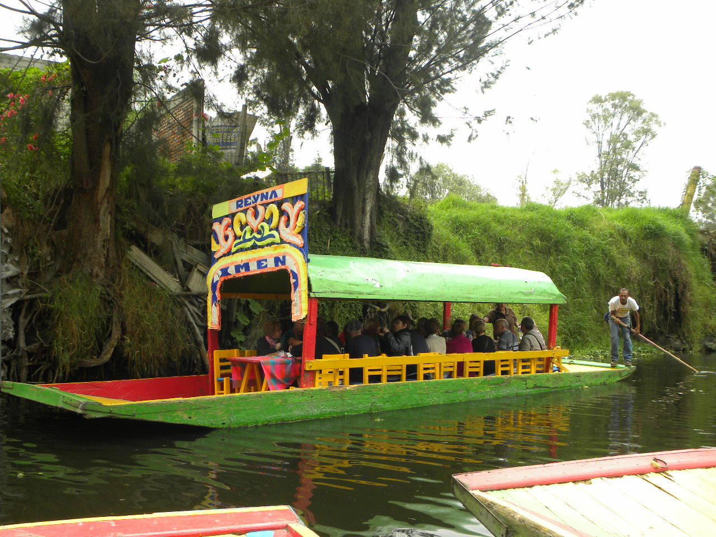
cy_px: 268
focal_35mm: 37
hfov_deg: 50.1
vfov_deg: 38.7
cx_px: 358
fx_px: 765
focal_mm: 6.6
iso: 64
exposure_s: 1/133
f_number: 4.5
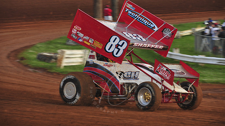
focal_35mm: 195
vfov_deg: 6.2
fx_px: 1163
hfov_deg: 11.0
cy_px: 54
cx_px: 113
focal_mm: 185
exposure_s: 1/320
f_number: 7.1
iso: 500
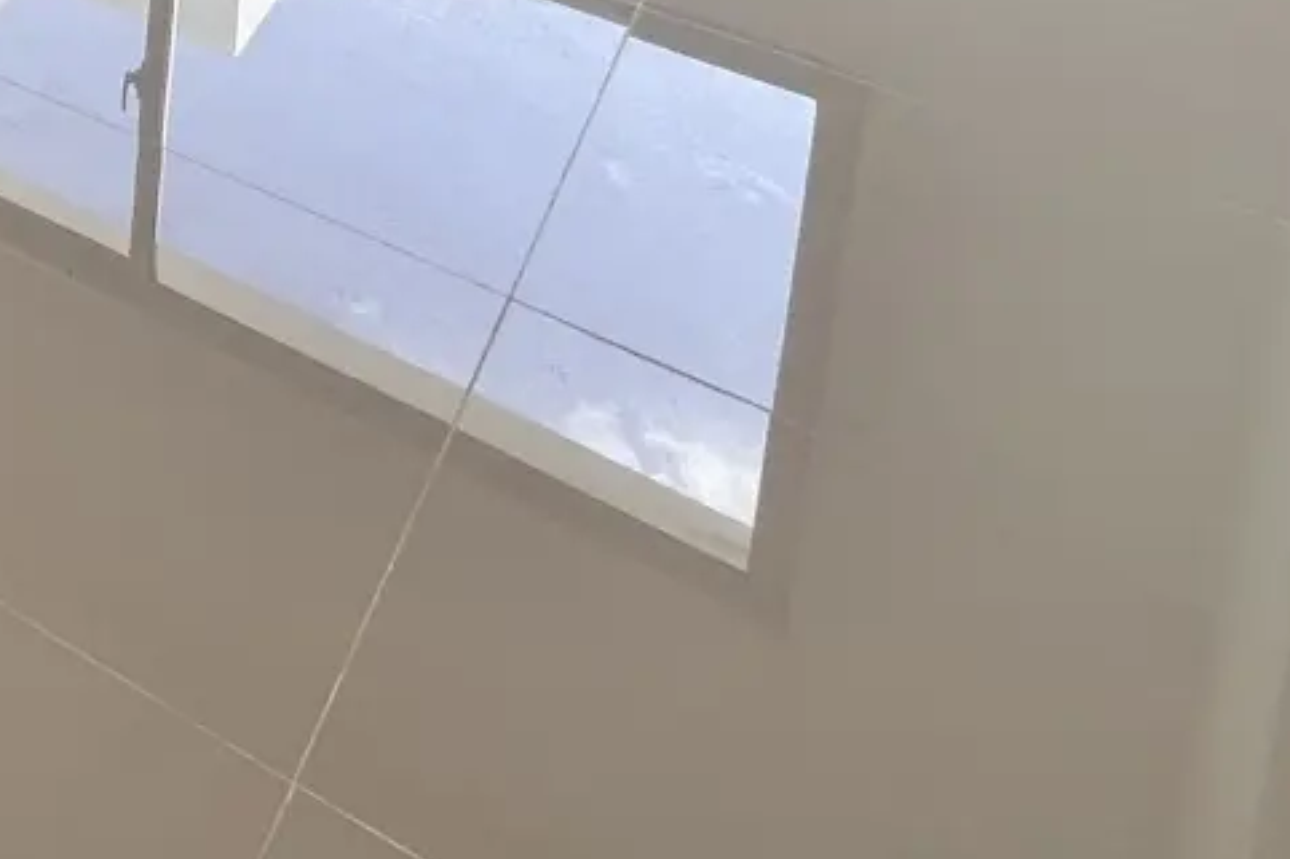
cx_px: -650
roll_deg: -0.6
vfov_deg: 17.2
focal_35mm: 58
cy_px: -854
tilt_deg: -8.4
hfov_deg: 25.7
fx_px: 2078
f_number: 2.2
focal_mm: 2.22
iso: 40
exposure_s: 1/304
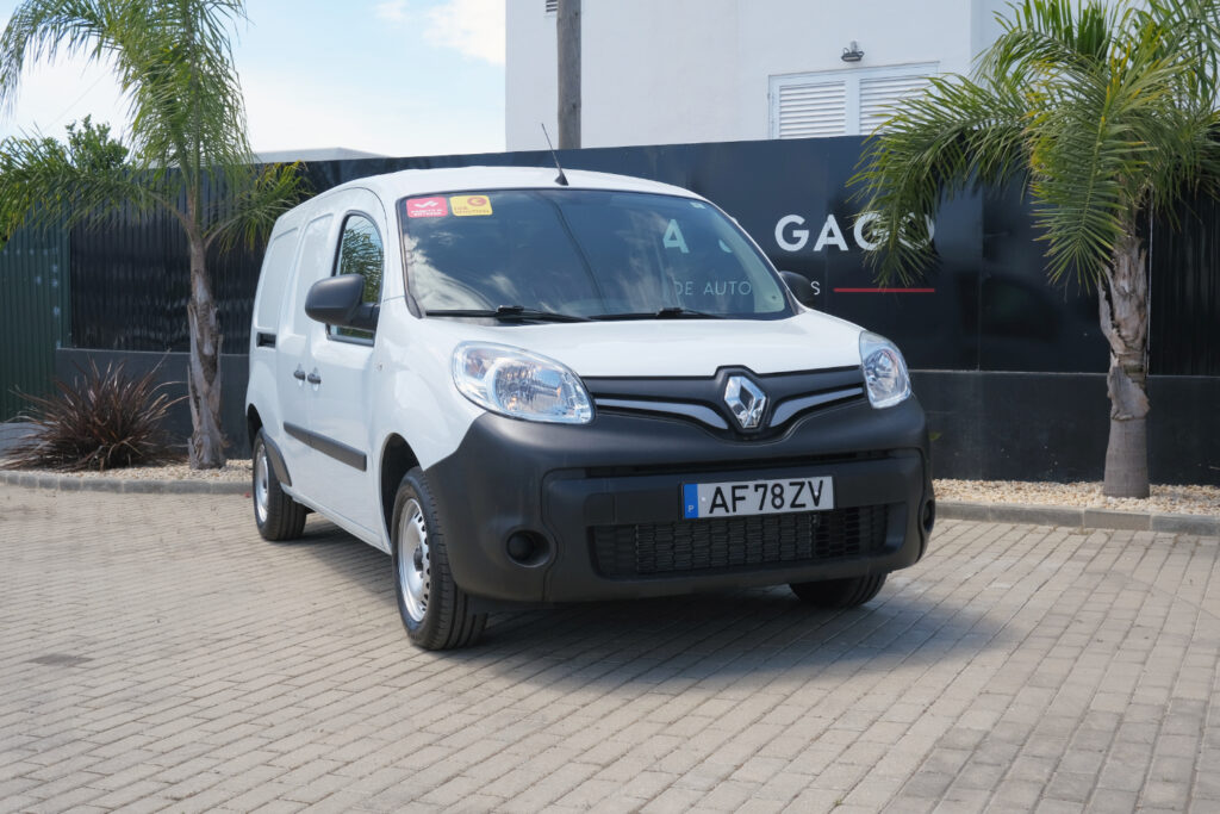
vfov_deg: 31.9
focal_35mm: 42
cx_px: 610
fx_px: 1423
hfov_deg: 46.4
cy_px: 407
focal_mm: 28
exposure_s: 1/160
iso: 160
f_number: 9
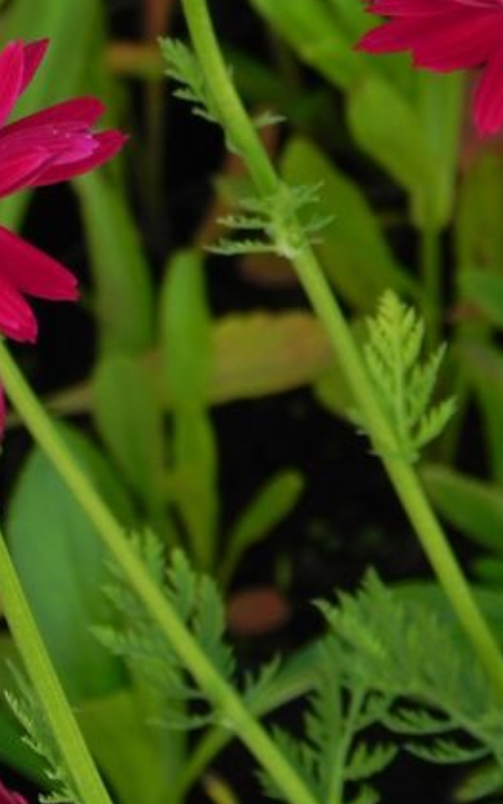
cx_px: 138
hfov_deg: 3.5
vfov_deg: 5.7
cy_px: 94
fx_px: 8140
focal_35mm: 371
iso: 160
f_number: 5
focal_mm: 32.7
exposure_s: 1/400
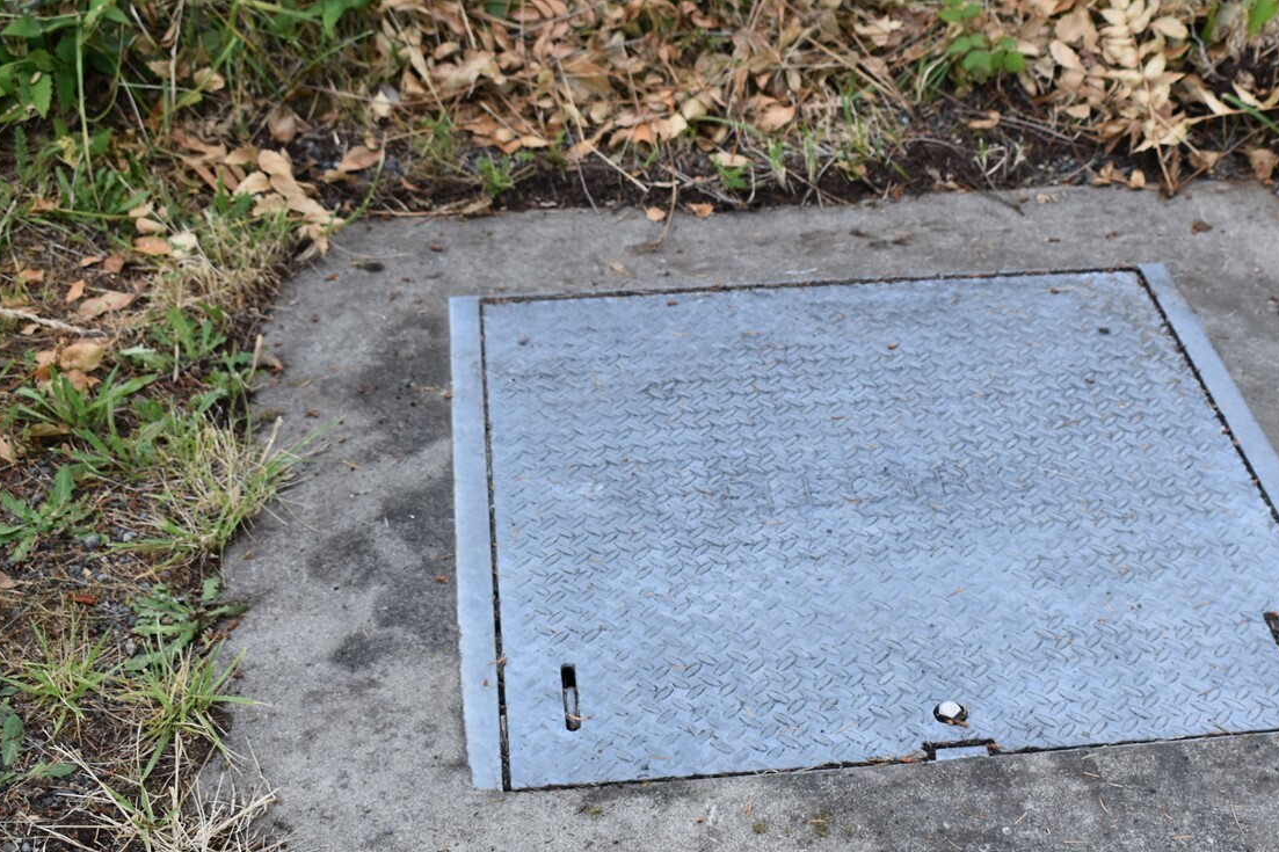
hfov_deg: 33.2
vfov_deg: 22.6
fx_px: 2131
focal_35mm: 60
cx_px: 822
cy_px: 423
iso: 400
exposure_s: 1/250
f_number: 5.6
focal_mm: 26
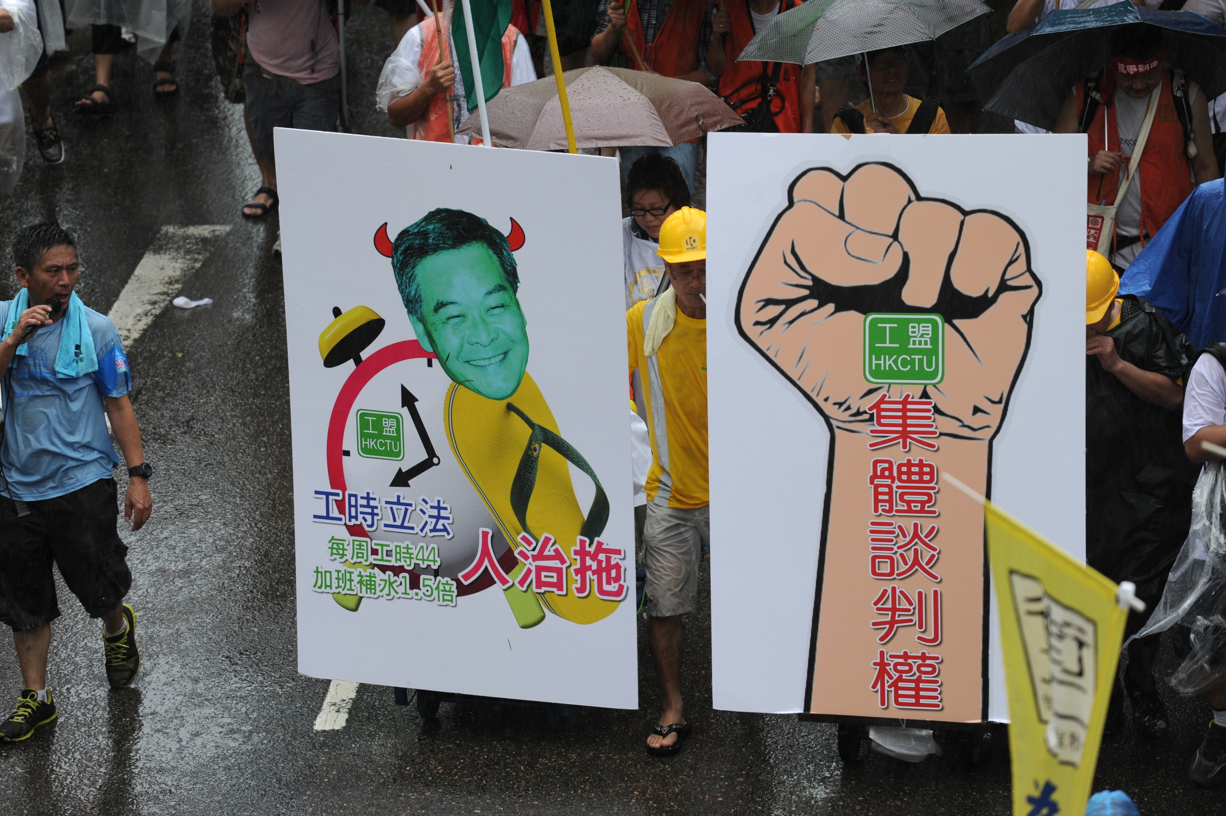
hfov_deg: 10.3
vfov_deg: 6.9
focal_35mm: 200
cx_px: 613
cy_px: 408
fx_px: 6806
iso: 320
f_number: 4
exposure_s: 1/250
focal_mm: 200
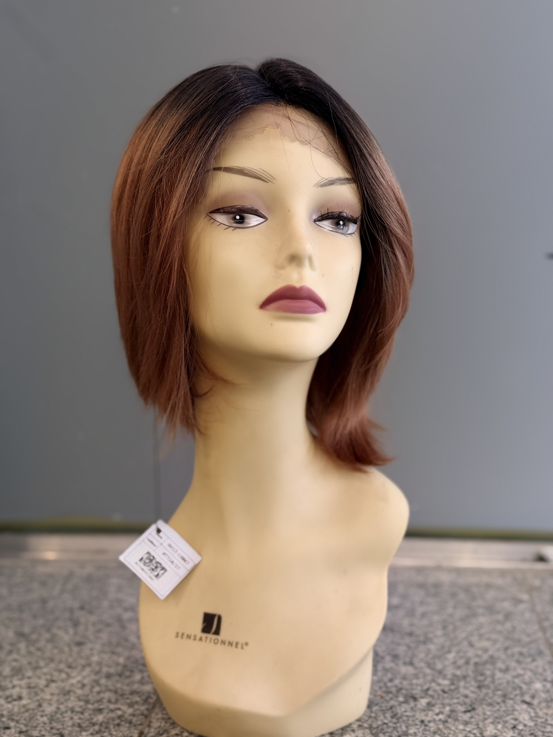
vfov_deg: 39.7
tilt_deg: -7.3
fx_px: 1022
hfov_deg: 30.3
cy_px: 368
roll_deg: +1.0
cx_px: 276
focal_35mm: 48
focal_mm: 6.76
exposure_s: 1/100
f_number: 1.78
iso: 125
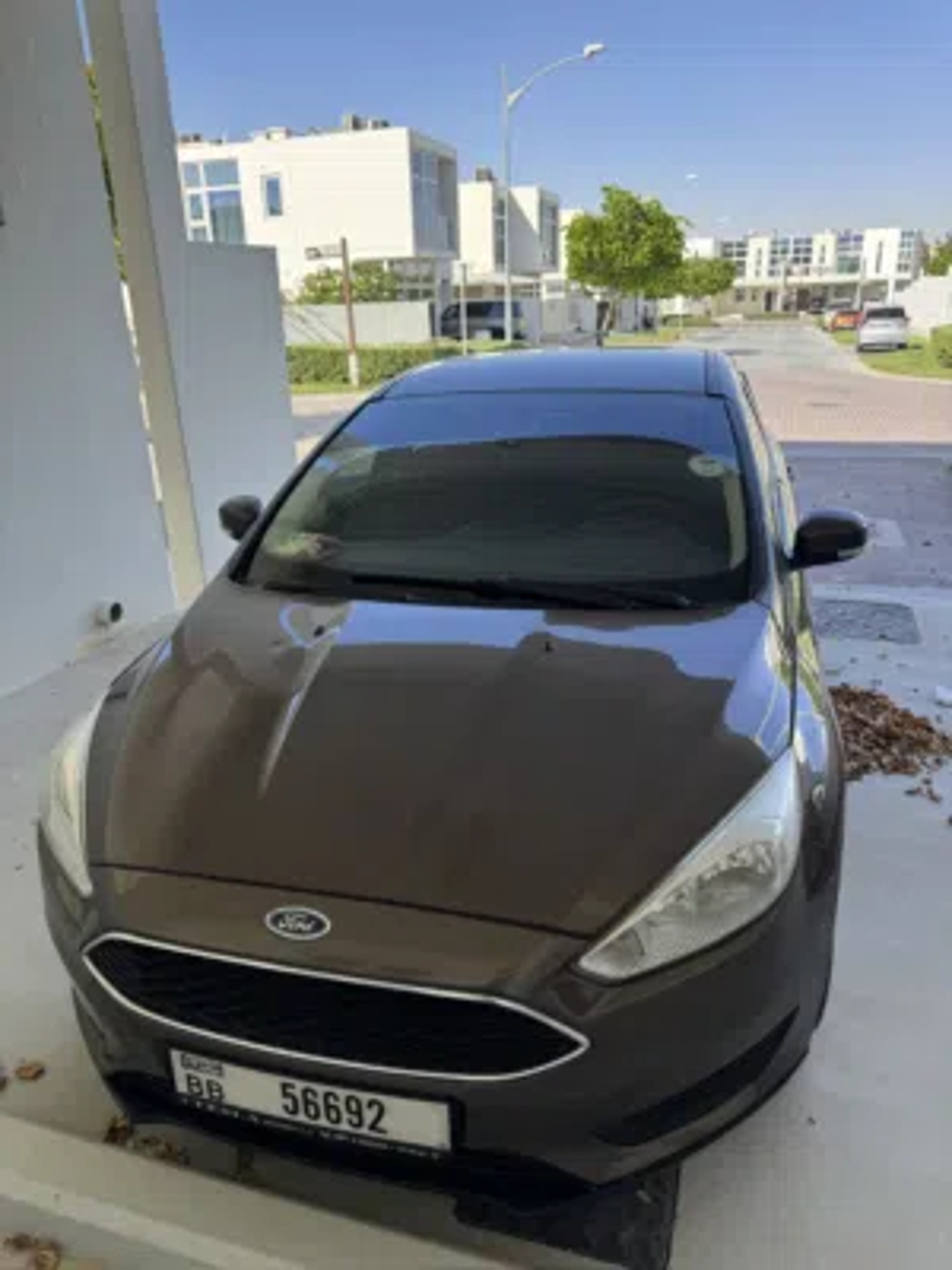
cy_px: 635
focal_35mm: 24
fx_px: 880
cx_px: 476
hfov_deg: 56.8
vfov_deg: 71.6
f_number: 1.78
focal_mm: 6.76
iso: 80
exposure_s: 1/1311
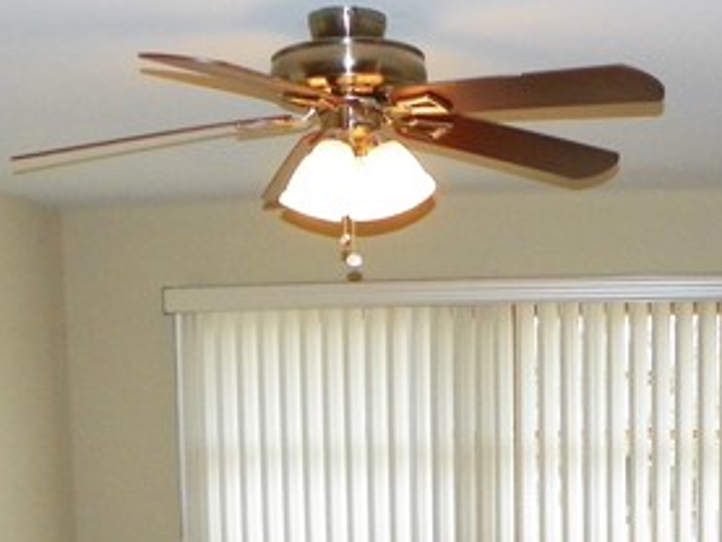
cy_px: 615
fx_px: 1252
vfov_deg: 22.8
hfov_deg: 31.8
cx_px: 498
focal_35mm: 60
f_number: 2.8
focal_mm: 4.6
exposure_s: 1/125
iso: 200
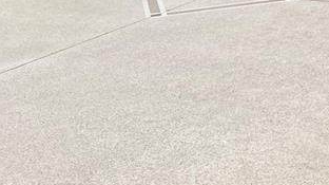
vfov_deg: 12.5
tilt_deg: -7.1
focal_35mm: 93
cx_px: 370
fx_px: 811
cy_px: -70
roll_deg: -0.1
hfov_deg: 21.6
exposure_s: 1/1838
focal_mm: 4.25
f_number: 1.8
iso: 32
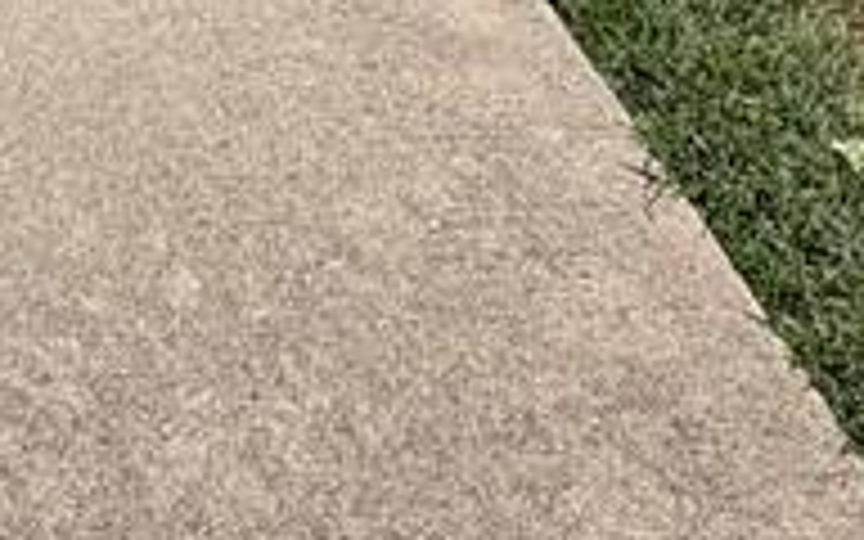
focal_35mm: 79
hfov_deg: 24.8
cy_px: -954
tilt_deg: +2.3
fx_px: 1860
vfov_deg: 11.6
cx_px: -14
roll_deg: +0.3
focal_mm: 2.22
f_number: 2.2
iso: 25
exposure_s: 1/1125
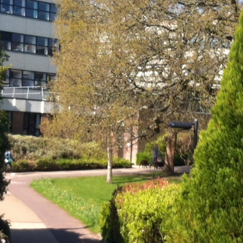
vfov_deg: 15.5
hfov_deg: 15.5
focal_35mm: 112
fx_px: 890
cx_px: 79
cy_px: 86
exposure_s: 1/628
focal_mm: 3.85
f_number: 2.8
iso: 80
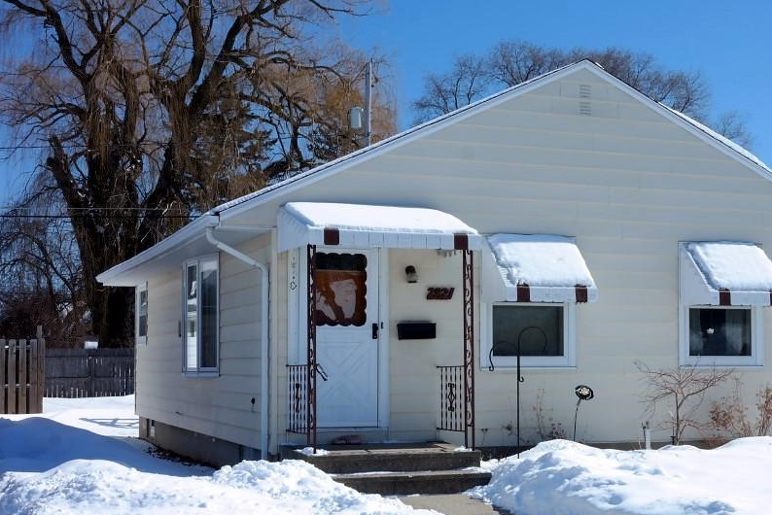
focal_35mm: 58
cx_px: 522
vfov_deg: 23.4
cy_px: 311
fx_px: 1244
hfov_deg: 34.1
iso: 100
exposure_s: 1/80
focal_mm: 26
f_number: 18
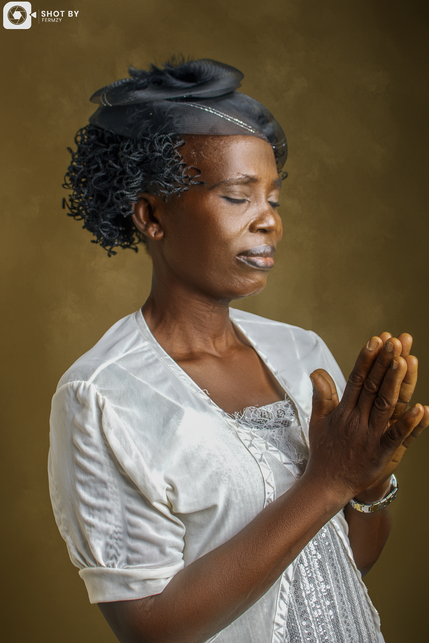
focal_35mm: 52
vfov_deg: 37.9
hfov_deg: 25.8
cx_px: 214
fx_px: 938
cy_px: 322
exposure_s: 1/160
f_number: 3.5
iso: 100
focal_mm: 35
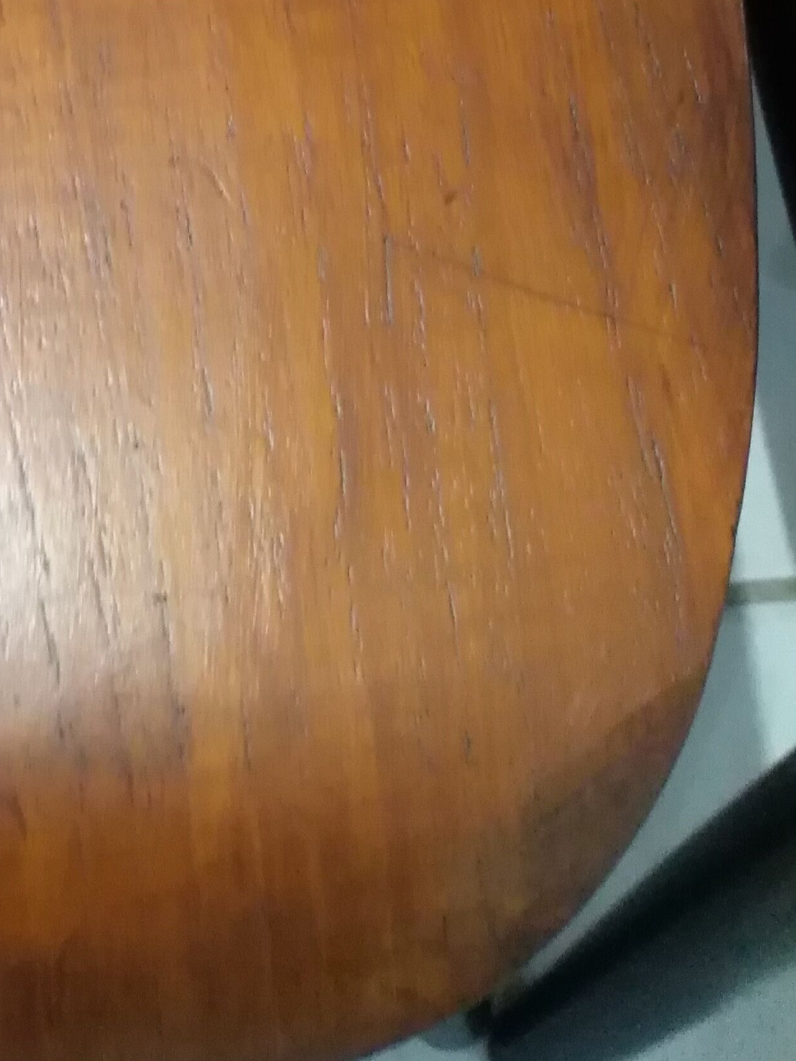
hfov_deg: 20.8
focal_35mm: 65
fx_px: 1993
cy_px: -177
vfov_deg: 26.8
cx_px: -196
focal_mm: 3.54
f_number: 2
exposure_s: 1/14.3
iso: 1032
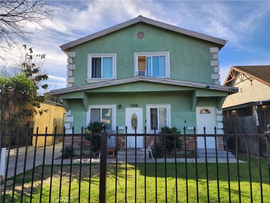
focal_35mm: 23
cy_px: 102
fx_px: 179
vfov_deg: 58.9
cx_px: 135
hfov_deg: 73.9
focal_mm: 6.4
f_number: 1.8
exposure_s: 1/769
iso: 12
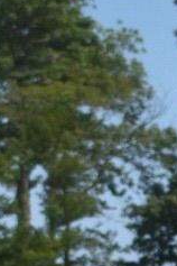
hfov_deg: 3.7
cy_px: 481
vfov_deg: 5.7
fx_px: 2643
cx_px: 562
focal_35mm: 358
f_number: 5.6
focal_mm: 35
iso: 200
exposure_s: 1/4000
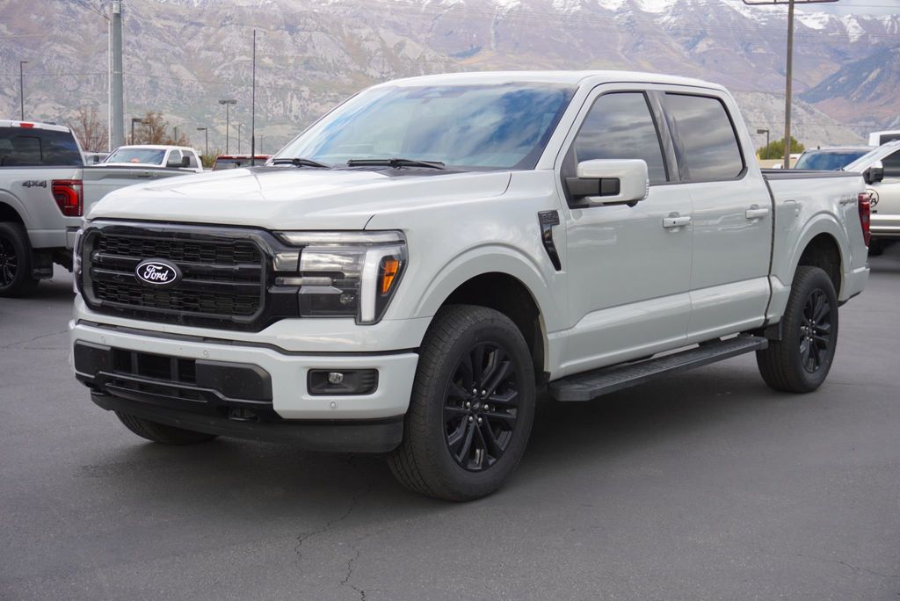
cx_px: 450
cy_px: 300
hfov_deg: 38.9
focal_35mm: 51
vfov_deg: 26.5
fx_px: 1276
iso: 100
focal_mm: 34
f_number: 5.6
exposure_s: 1/60
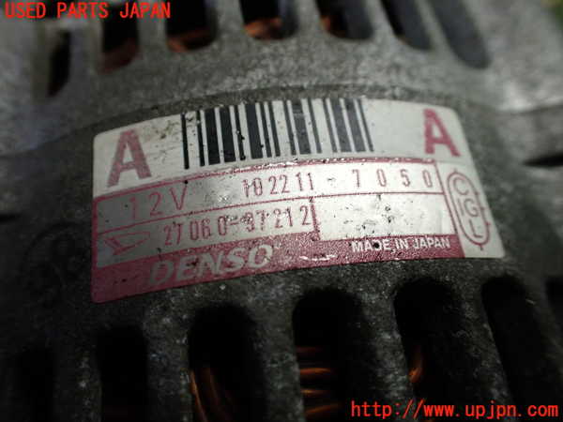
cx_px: 282
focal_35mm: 30
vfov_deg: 46.8
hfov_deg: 60.0
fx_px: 488
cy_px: 211
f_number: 2.3
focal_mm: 5.4
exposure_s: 1/125
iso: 320
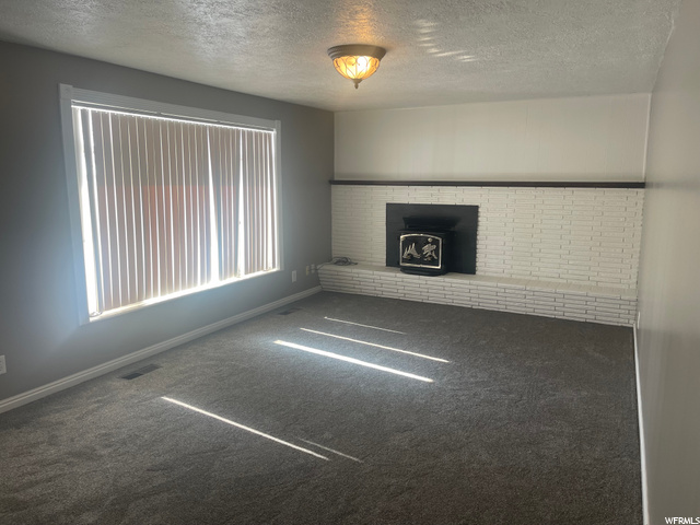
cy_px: 262
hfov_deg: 67.3
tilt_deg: -9.0
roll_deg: -0.2
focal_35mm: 26
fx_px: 526
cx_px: 350
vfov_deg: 53.1
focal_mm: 5.1
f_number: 1.6
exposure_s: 1/120
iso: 80
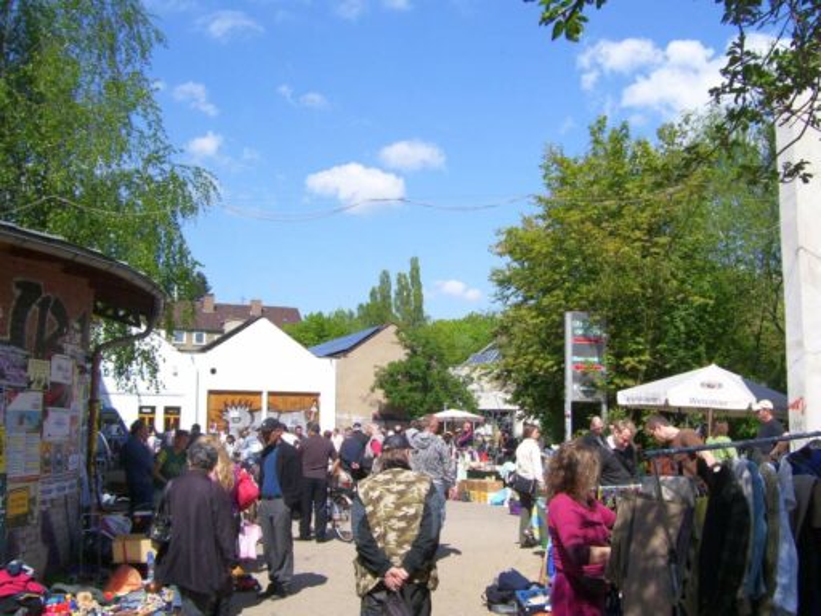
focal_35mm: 37
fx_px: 878
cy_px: 308
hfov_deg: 50.1
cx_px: 410
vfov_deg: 38.7
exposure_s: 1/500
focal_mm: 6
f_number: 4.8
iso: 80
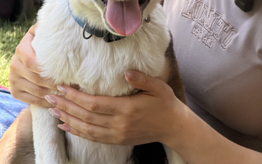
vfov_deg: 9.2
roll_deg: -0.9
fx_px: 1014
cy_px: -9
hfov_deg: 14.7
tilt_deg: -22.6
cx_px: 131
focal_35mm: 142
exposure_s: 1/121
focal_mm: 16.89
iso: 50
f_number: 2.8
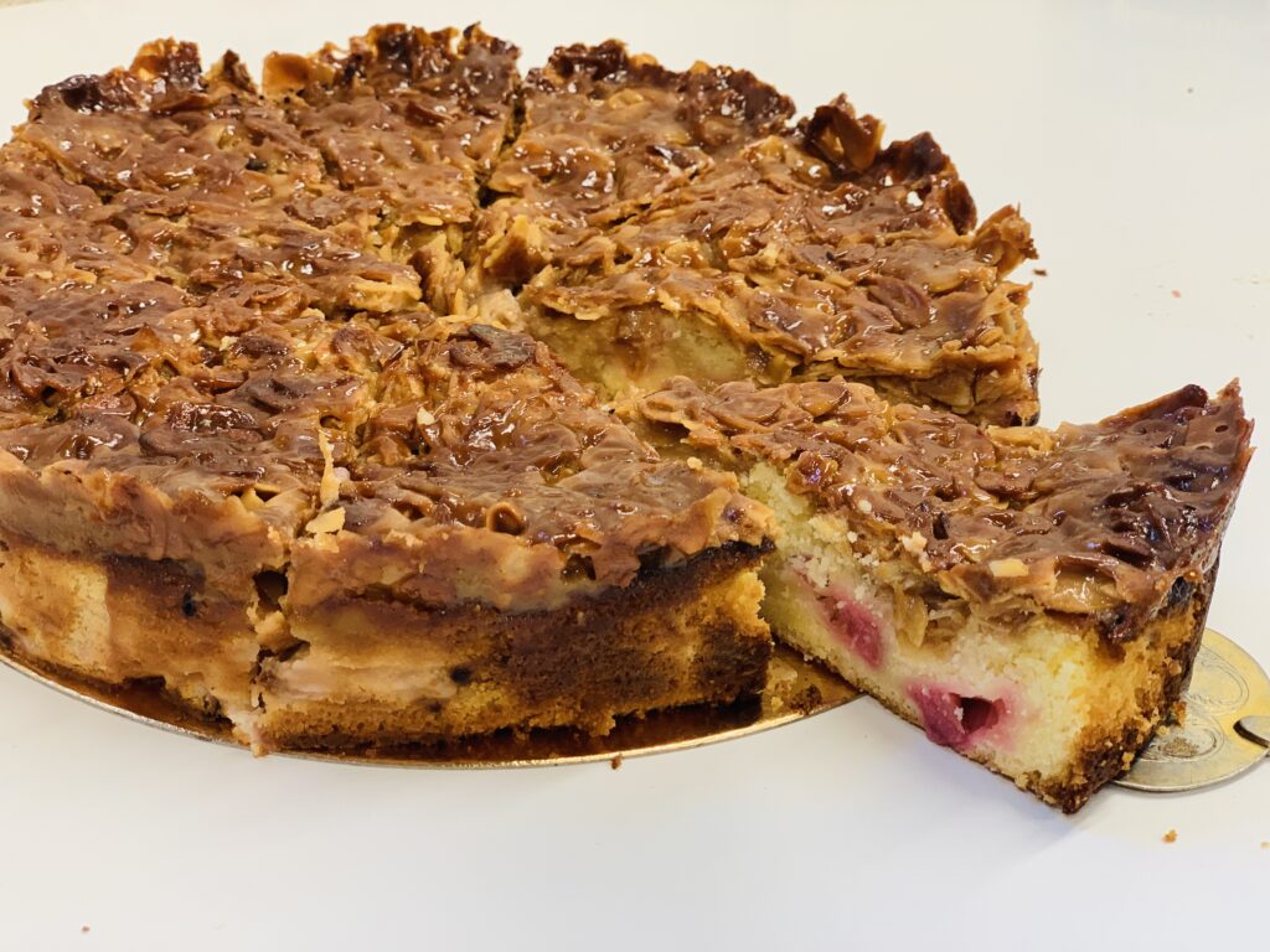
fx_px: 1908
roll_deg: -4.8
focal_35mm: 52
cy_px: 476
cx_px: 635
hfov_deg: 36.8
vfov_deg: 28.0
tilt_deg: -28.9
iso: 64
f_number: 2.4
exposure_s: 1/50
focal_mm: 6
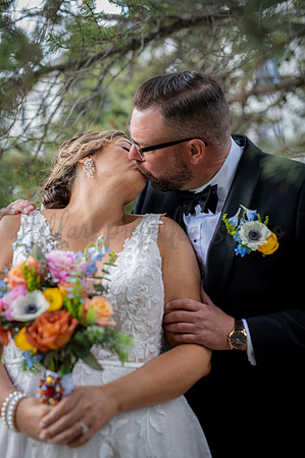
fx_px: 637
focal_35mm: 50
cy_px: 229
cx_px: 152
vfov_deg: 39.6
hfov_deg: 26.9
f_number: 2.2
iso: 125
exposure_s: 1/250
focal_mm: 50
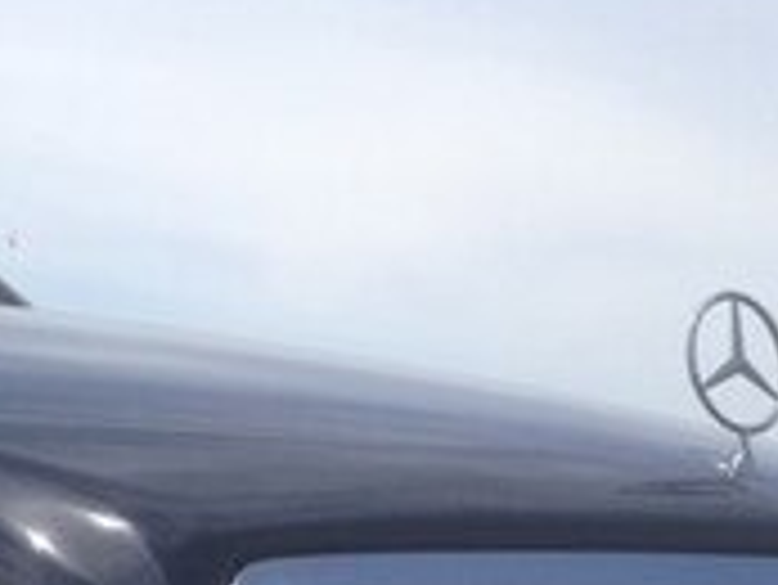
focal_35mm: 126
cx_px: -391
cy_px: 767
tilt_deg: -3.4
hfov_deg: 14.6
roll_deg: -2.7
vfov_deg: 11.5
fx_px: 2834
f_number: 2.4
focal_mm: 4.12
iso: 50
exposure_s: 1/1466
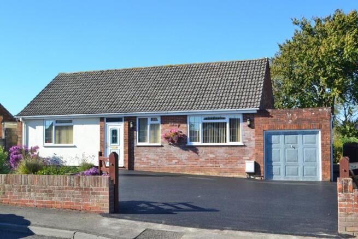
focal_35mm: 39
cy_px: 120
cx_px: 179
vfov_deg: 34.2
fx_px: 388
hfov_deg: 49.5
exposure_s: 1/400
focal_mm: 26
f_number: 11
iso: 400
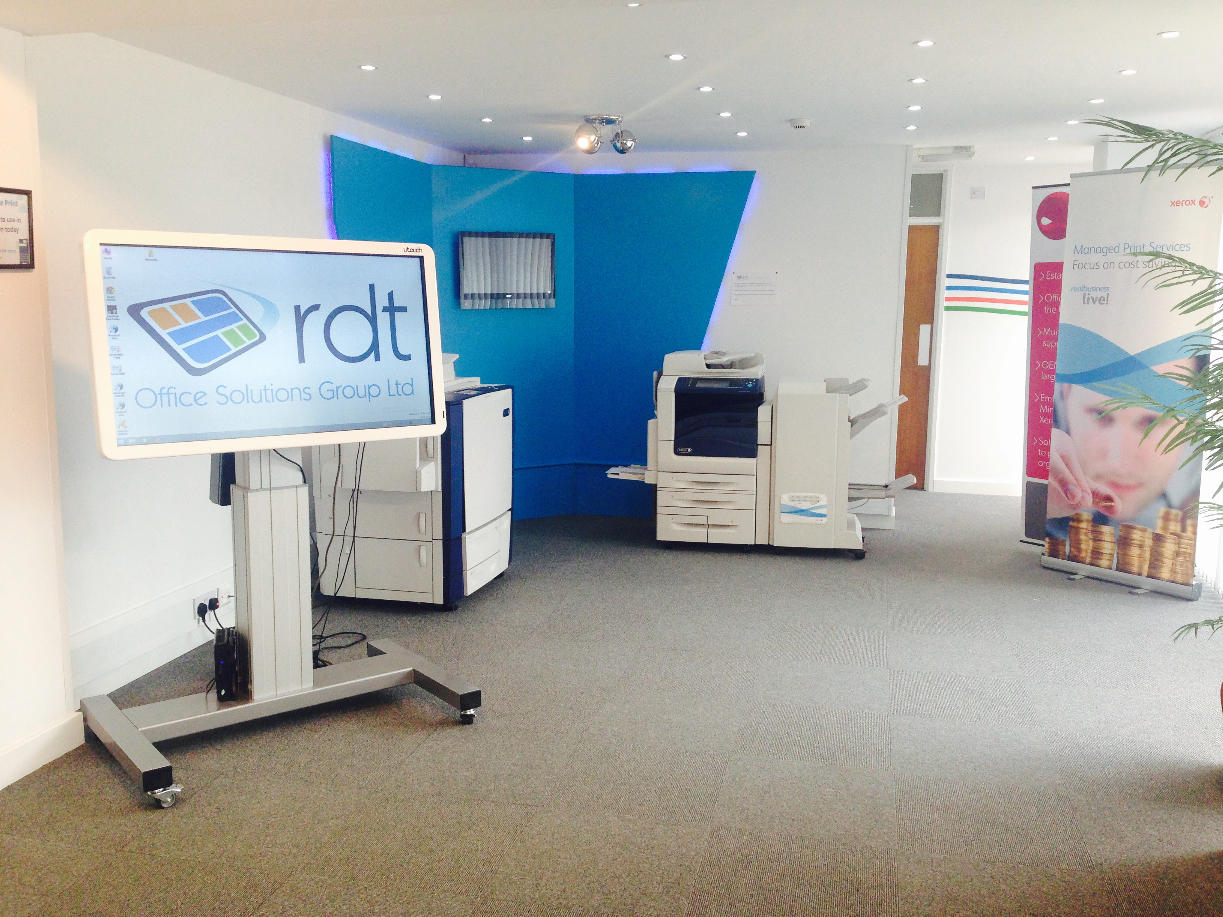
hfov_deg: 55.4
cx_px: 612
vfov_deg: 42.9
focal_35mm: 33
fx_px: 1166
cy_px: 458
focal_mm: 4.12
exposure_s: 1/120
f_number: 2.4
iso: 64
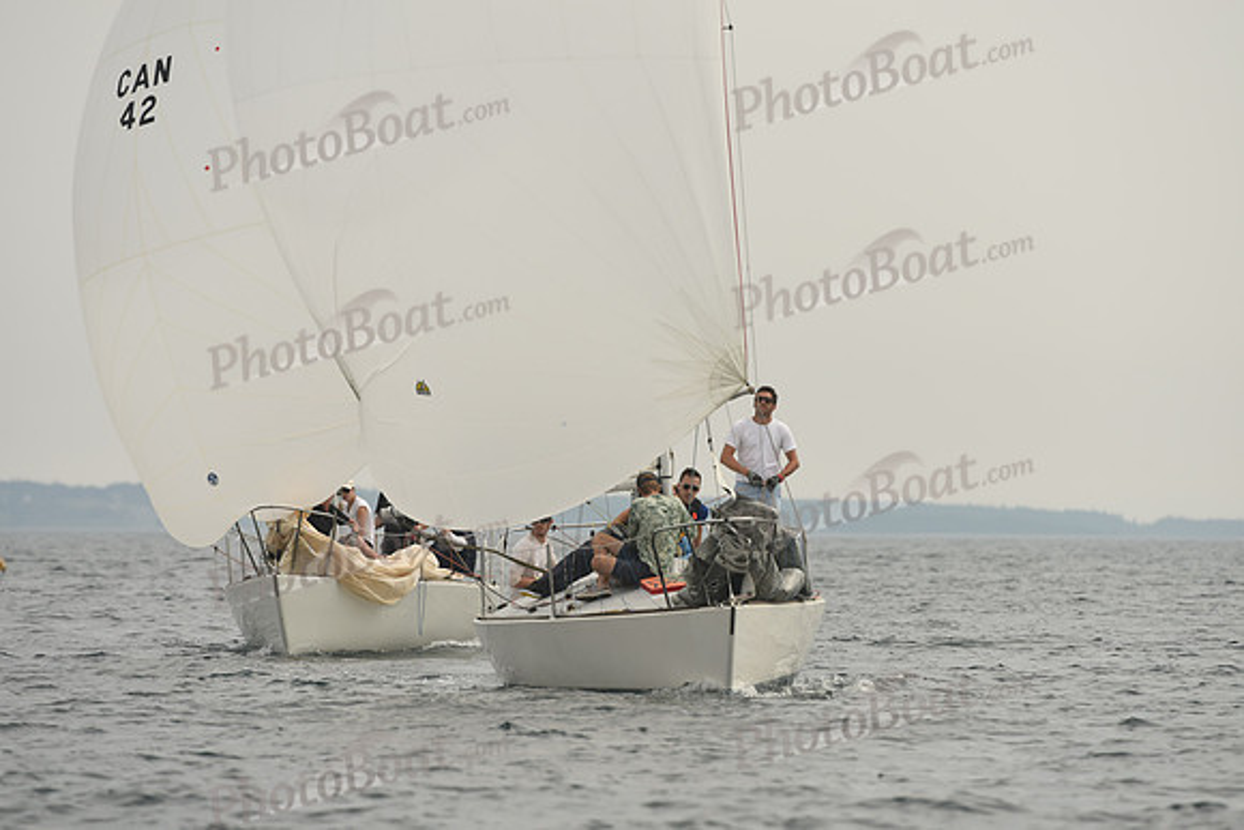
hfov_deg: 5.2
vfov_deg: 3.4
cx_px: 622
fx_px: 13825
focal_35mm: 400
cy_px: 415
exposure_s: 1/1000
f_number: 6.3
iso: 250
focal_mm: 400
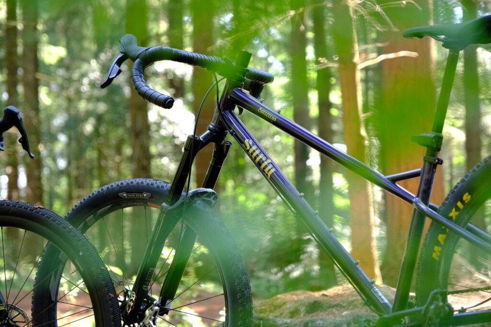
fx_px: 1132
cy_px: 164
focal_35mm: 83
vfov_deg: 16.5
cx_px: 246
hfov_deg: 24.5
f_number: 2.8
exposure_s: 1/320
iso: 1600
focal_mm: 55
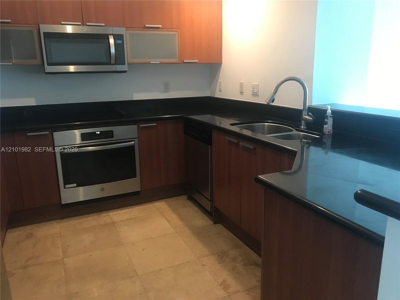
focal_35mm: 28
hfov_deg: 63.4
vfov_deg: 49.7
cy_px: 150
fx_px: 324
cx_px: 200
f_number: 1.8
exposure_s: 1/15
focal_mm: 3.99
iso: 50
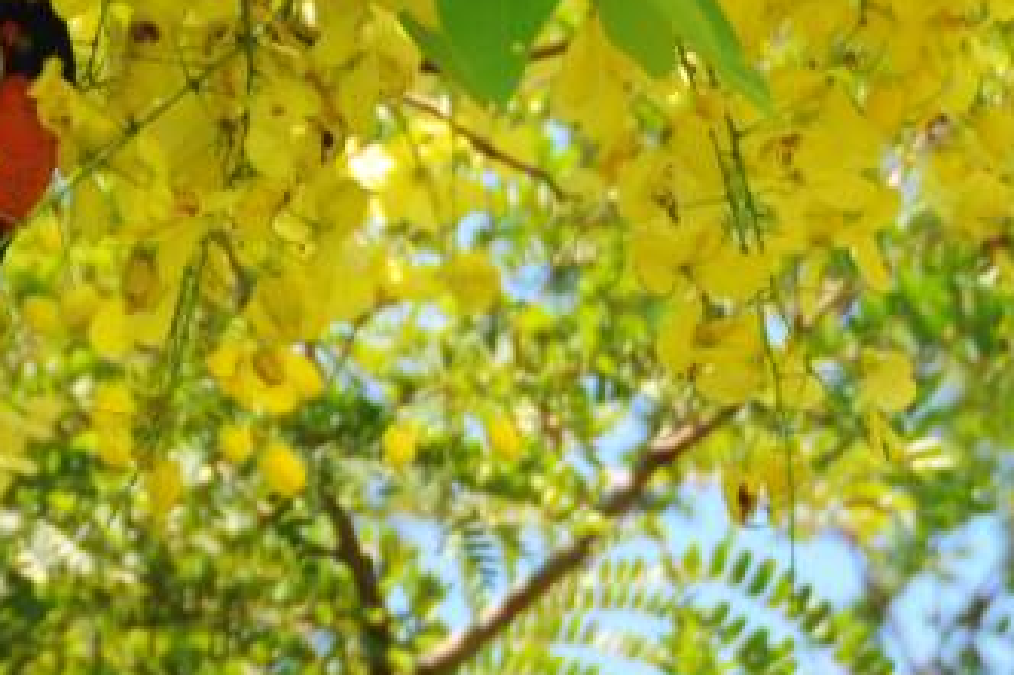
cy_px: 305
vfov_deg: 1.5
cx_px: 122
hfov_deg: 2.3
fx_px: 25449
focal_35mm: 904
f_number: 6.3
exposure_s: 1/400
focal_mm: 200
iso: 250
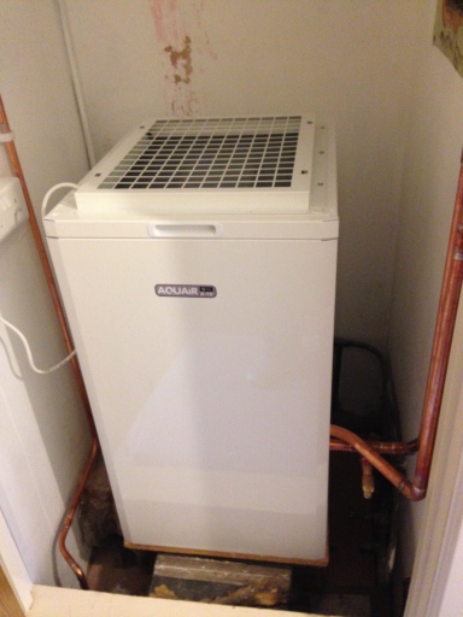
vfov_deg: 55.4
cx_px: 232
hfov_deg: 42.9
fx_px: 589
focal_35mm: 33
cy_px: 308
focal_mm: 4.12
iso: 320
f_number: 2.4
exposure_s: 1/17
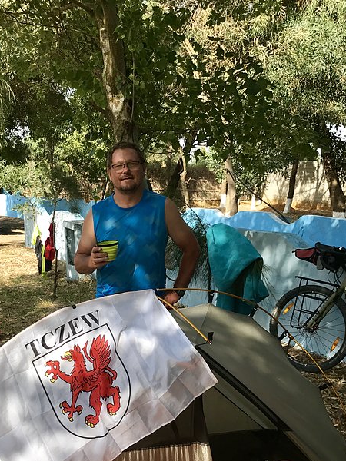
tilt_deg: -11.0
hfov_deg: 34.1
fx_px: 560
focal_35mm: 42
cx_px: 116
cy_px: 296
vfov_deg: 44.3
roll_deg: -0.2
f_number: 1.8
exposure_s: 1/785
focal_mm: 3.99
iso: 20
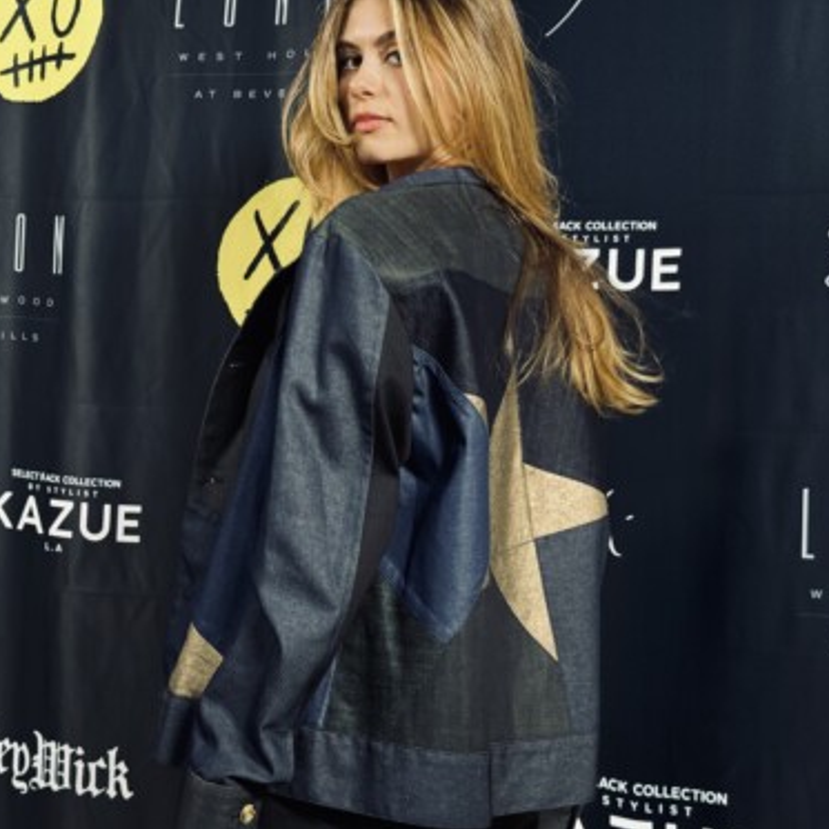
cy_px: 416
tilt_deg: +2.7
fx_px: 1544
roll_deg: -2.8
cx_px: 439
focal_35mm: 57
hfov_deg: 30.0
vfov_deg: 30.0
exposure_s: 1/81
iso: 100
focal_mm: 6.76
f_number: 1.78
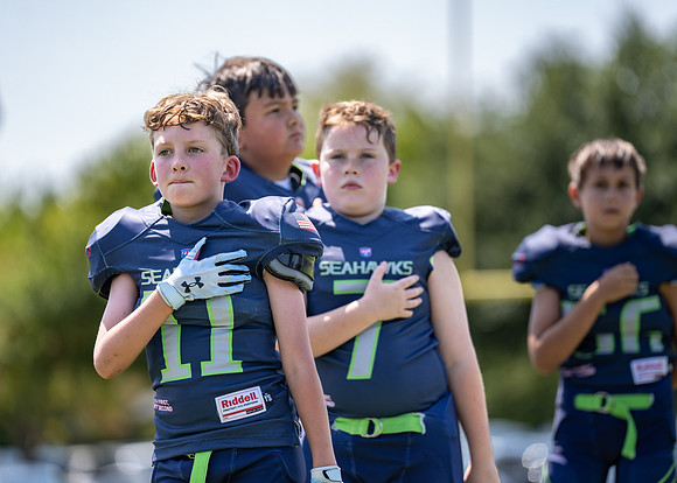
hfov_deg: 9.1
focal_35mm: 221
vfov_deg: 6.5
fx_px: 4240
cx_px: 338
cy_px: 242
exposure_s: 1/800
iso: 100
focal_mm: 200
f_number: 2.8
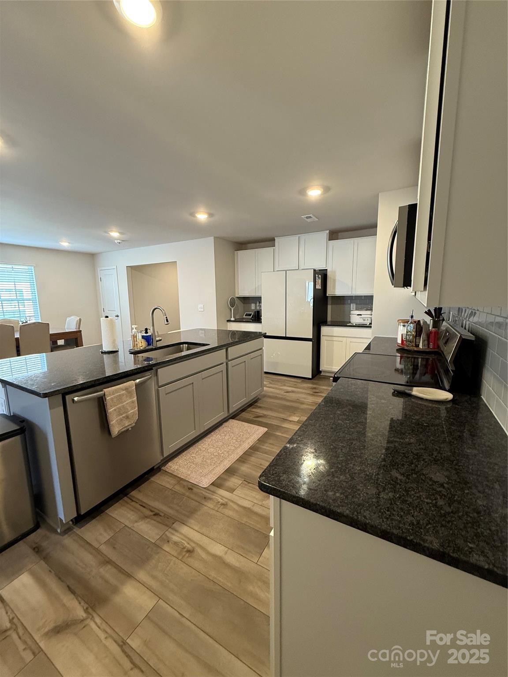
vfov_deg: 102.1
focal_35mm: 14
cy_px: 338
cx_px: 254
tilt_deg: -7.4
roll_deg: +0.7
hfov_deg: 85.7
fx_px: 274
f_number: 2.2
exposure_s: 1/60
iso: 250
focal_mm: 2.22
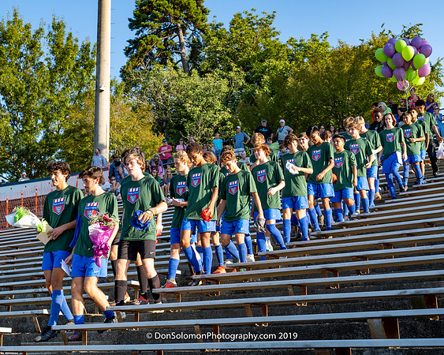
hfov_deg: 31.8
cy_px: 178
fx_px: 777
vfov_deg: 25.7
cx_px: 181
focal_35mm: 59
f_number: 4
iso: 160
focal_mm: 35
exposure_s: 1/400
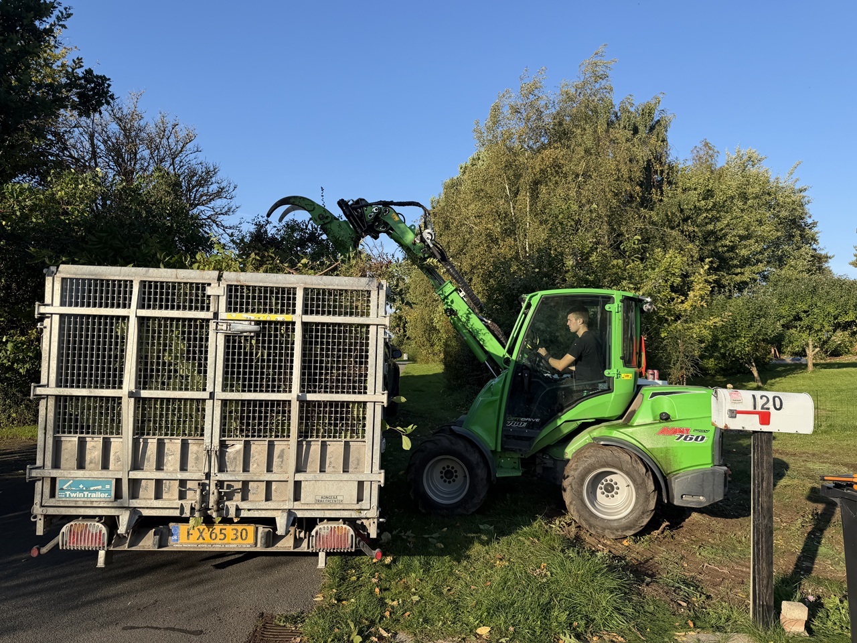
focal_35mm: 24
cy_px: 322
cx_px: 428
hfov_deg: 71.6
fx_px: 594
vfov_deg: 56.8
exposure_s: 1/2445
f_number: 1.78
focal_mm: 6.76
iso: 80
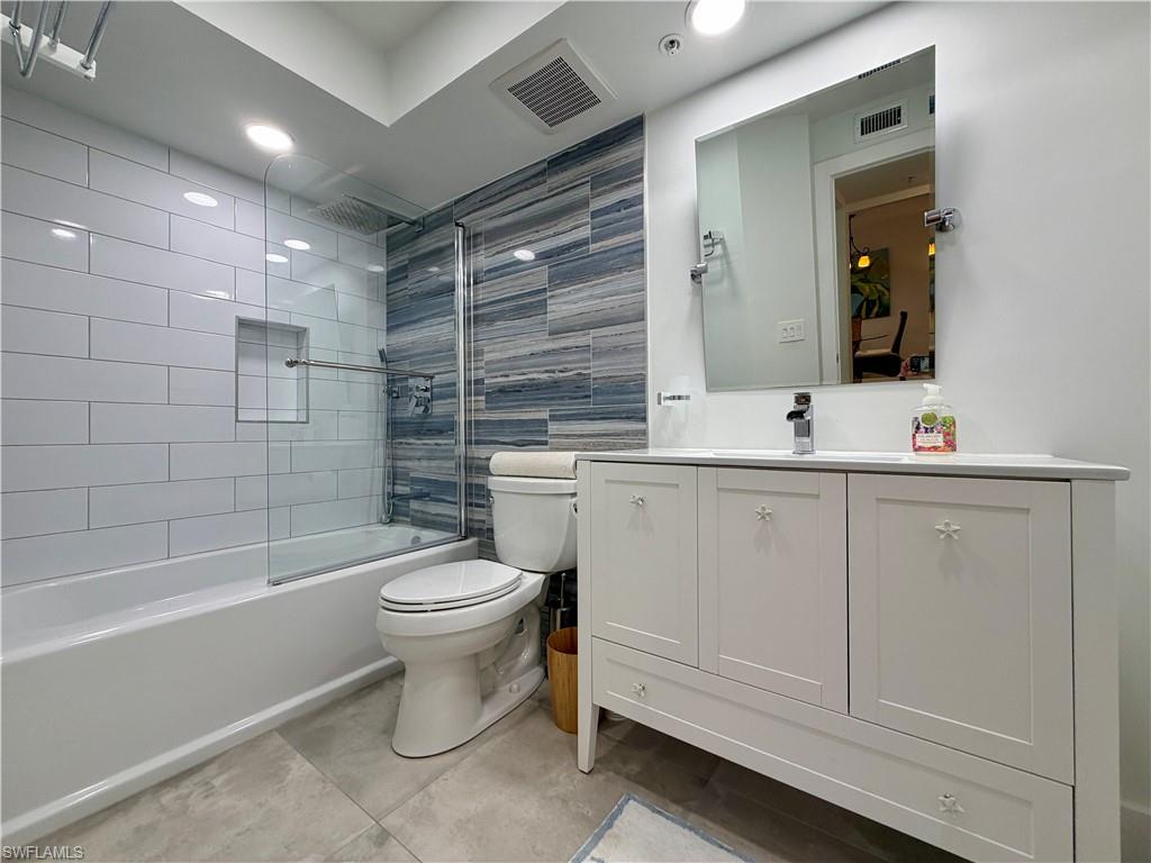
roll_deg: +0.2
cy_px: 432
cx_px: 576
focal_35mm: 14
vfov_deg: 85.7
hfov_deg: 102.1
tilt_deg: +0.3
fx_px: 466
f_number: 2.2
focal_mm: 2.22
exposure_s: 1/120
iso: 125
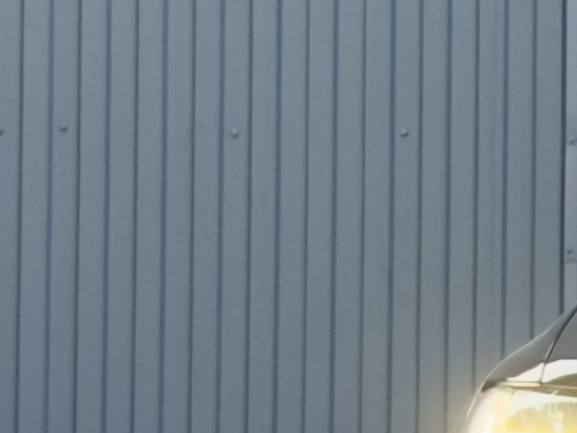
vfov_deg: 5.6
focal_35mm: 266
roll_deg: +0.0
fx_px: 4434
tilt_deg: +1.5
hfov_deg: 7.0
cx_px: 1392
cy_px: 579
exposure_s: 1/225
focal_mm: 6.76
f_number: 1.78
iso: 160
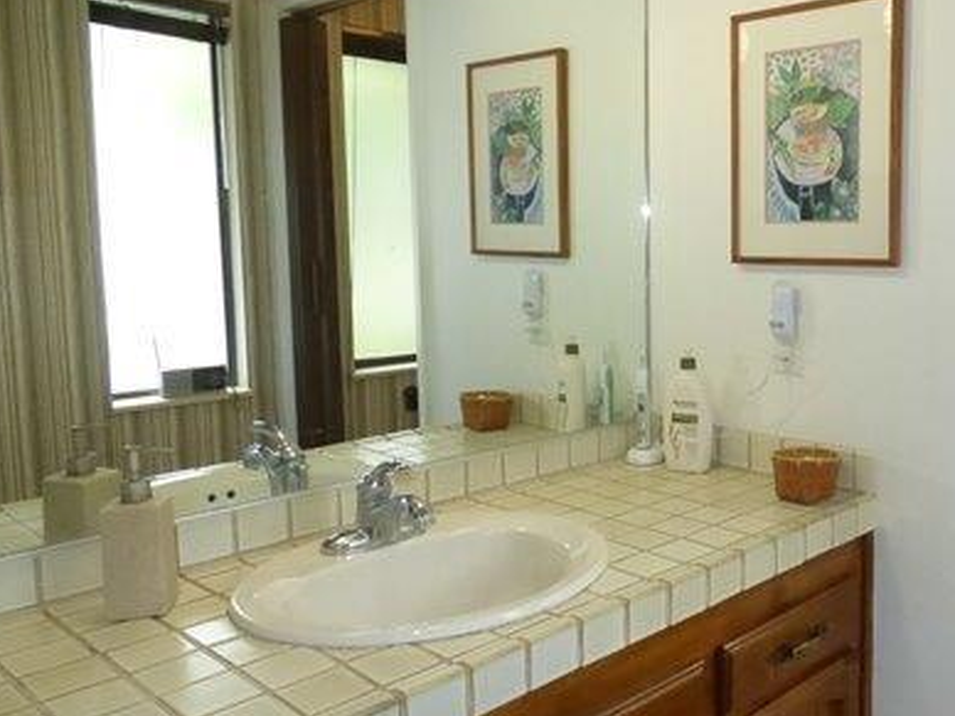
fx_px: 910
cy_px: 325
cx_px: 726
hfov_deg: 52.7
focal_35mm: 33
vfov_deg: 42.9
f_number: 2.8
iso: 800
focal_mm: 3.58
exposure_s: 1/320
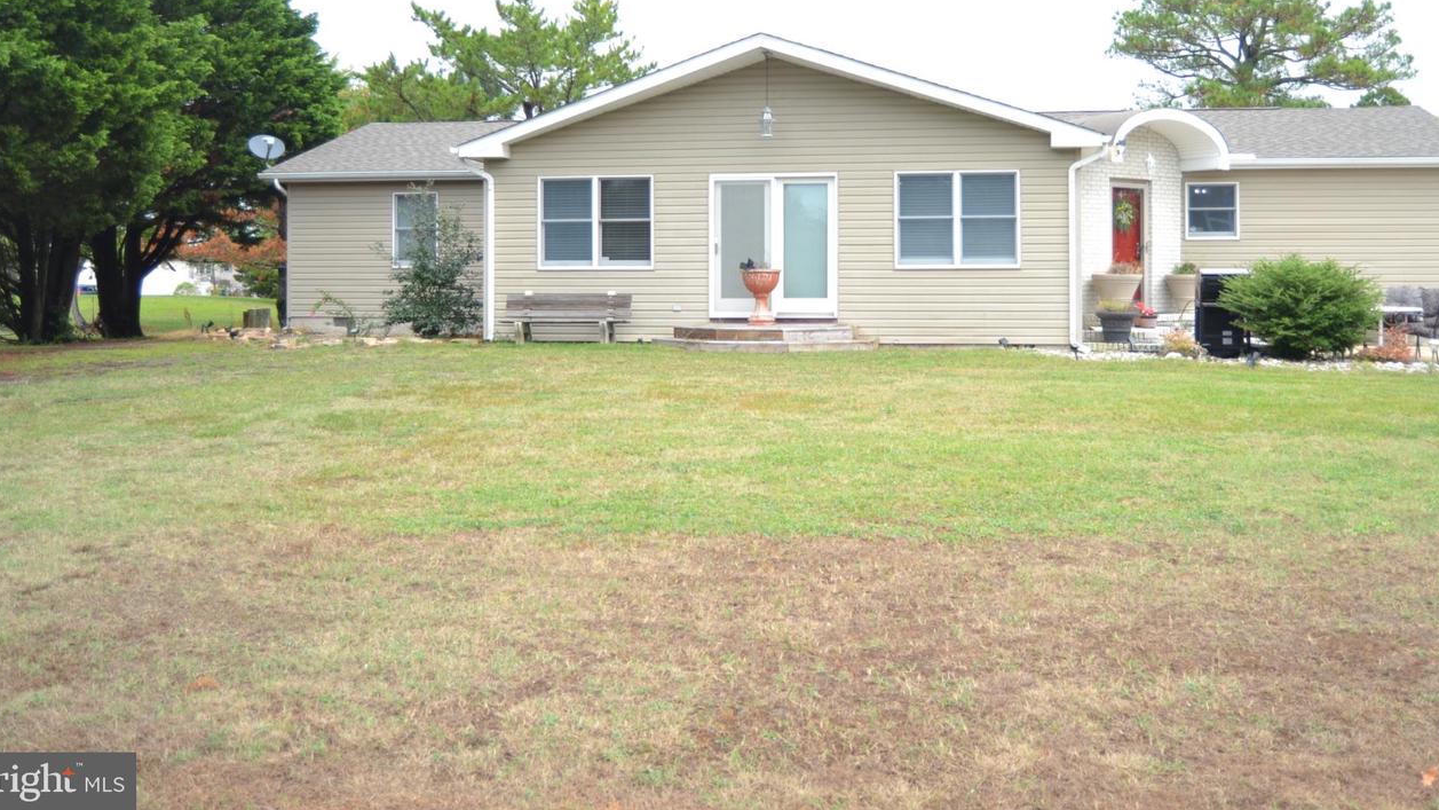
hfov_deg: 55.2
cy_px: 261
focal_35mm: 36
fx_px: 1374
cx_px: 782
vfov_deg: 32.5
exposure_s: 1/250
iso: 100
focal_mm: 20
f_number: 8
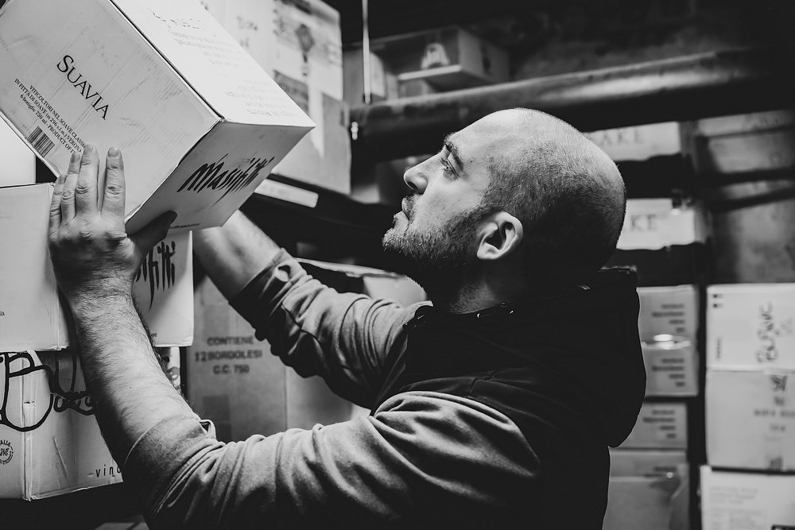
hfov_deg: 38.2
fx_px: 1148
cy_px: 265
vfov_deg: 26.0
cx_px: 398
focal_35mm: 52
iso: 3200
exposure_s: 1/125
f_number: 3.5
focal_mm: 52
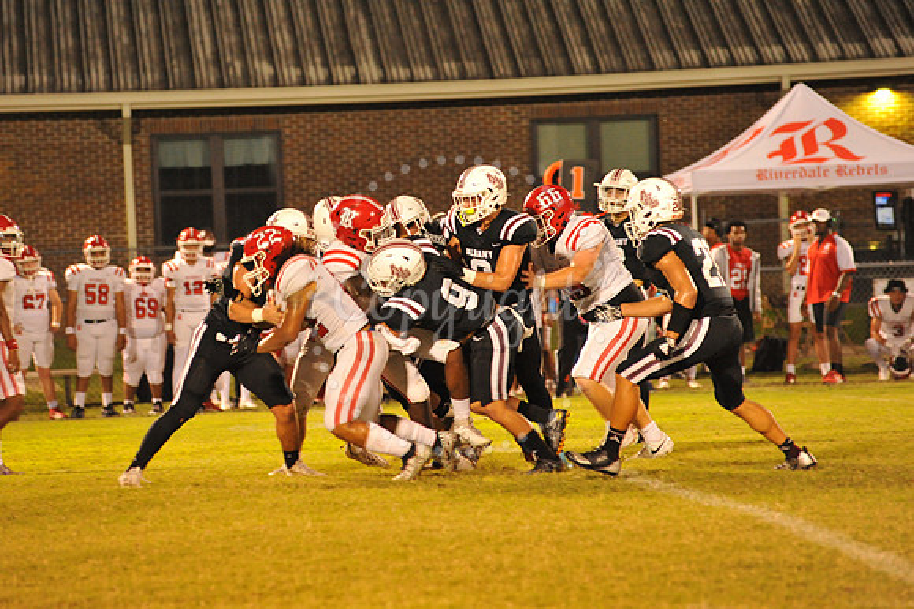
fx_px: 5075
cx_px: 457
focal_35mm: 200
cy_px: 304
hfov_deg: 10.3
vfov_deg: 6.9
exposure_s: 1/160
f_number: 5
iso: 5000
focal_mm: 200
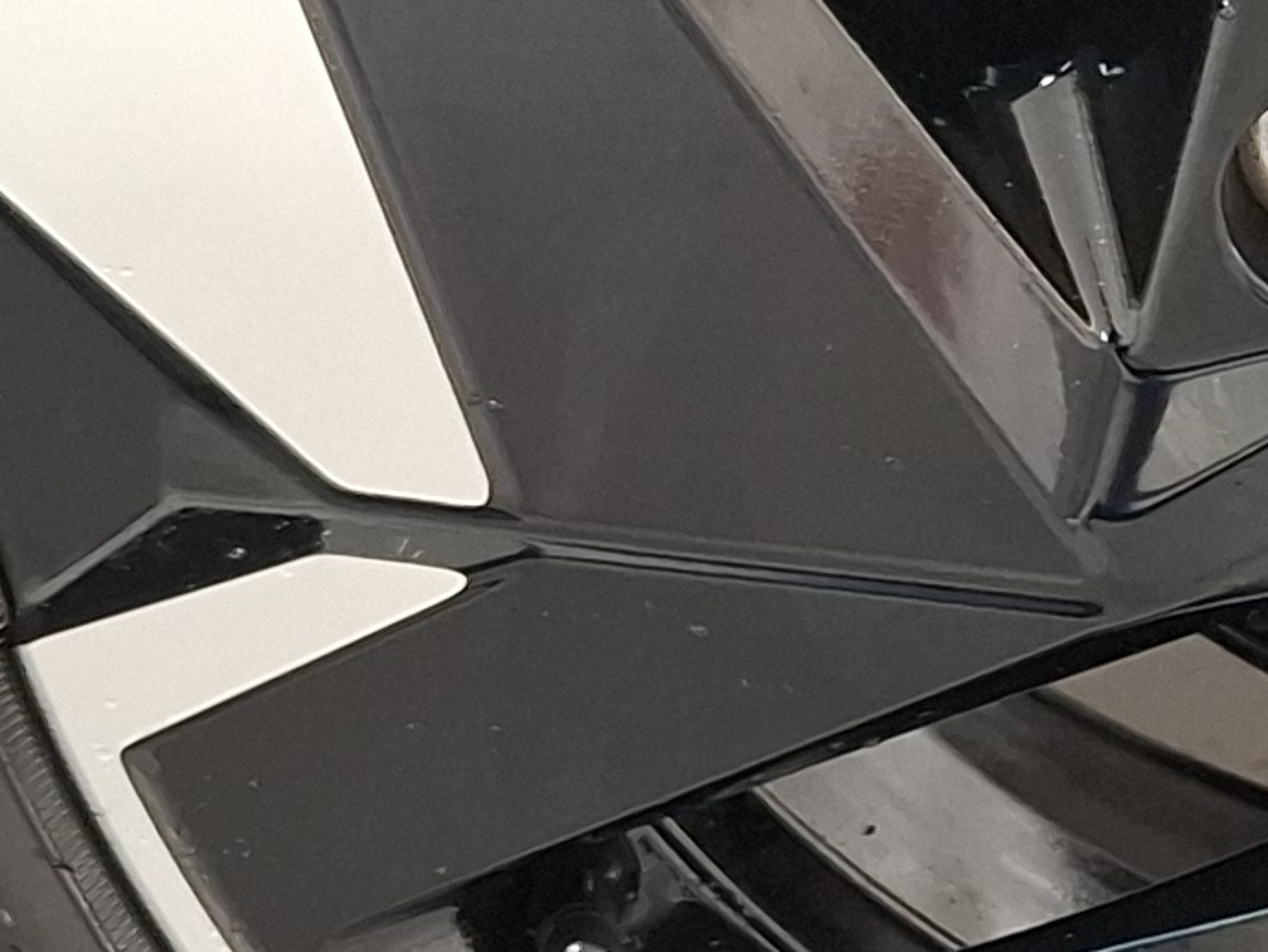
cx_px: 1621
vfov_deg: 10.7
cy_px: -259
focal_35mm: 136
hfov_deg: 14.0
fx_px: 4983
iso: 400
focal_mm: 5.54
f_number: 1.8
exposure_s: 1/24
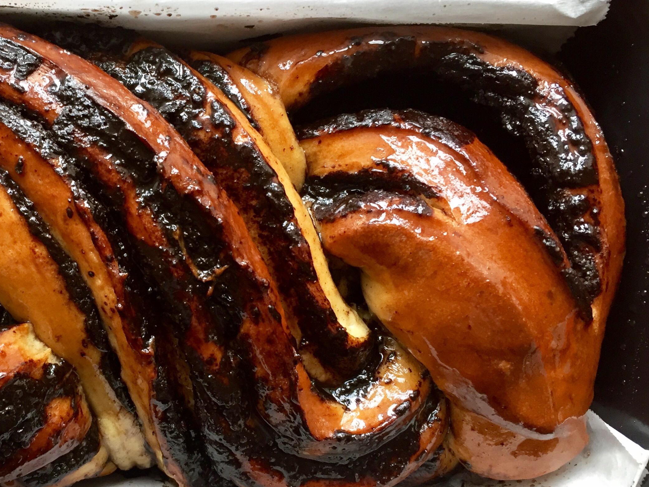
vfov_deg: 32.2
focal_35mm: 45
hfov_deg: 40.9
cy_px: 258
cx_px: 162
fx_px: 844
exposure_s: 1/30
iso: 80
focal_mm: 4.15
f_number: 2.2
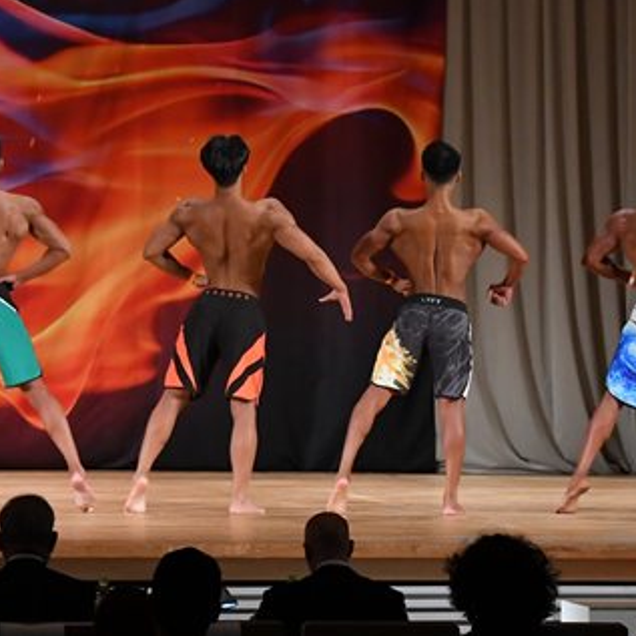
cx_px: 376
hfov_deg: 8.3
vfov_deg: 8.3
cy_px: 219
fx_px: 4407
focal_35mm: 212
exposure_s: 1/400
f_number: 5.6
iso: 3200
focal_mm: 68
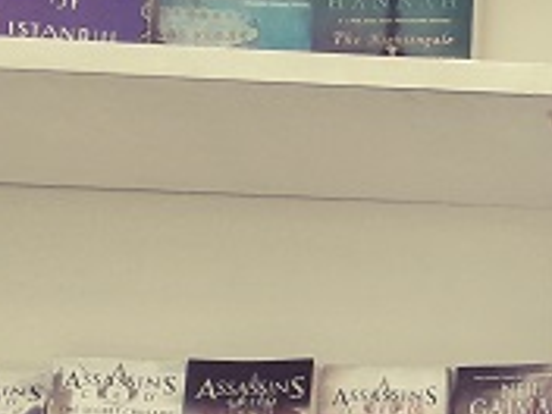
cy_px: 751
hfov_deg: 13.0
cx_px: 1071
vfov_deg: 10.5
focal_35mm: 133
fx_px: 2121
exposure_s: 1/100
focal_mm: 3.6
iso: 50
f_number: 1.9
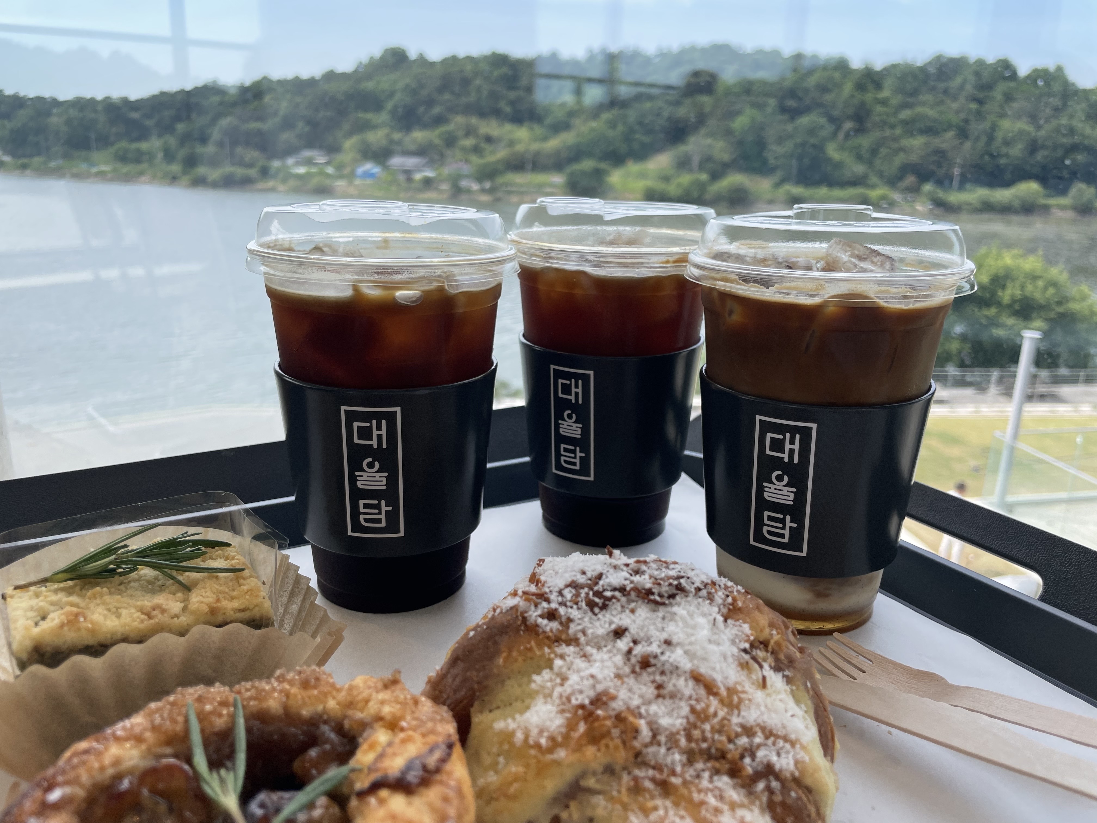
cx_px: 548
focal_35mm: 26
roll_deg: -1.6
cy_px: 412
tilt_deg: -16.3
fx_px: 824
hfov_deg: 67.3
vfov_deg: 53.1
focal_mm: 4.2
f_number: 1.6
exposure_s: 1/790
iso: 32
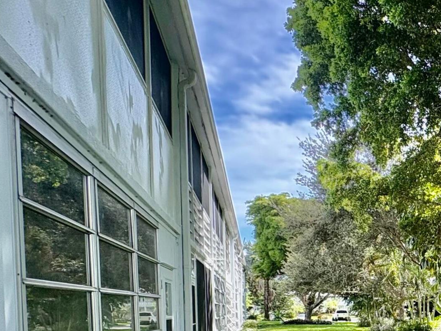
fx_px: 484
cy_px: 323
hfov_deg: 35.3
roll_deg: +1.1
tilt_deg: -1.4
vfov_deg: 34.7
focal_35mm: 38
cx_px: 560
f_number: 2.2
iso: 64
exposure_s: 1/401
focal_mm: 2.22
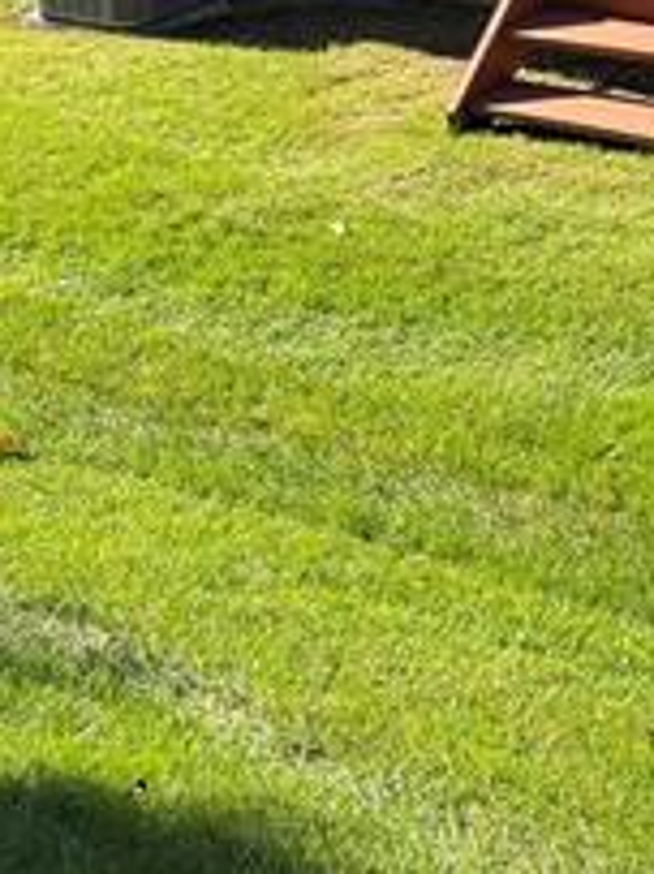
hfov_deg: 15.7
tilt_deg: -11.5
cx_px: 749
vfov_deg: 20.0
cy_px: -224
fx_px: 2295
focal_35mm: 91
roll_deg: +1.3
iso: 80
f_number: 1.78
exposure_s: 1/1131
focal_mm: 6.76
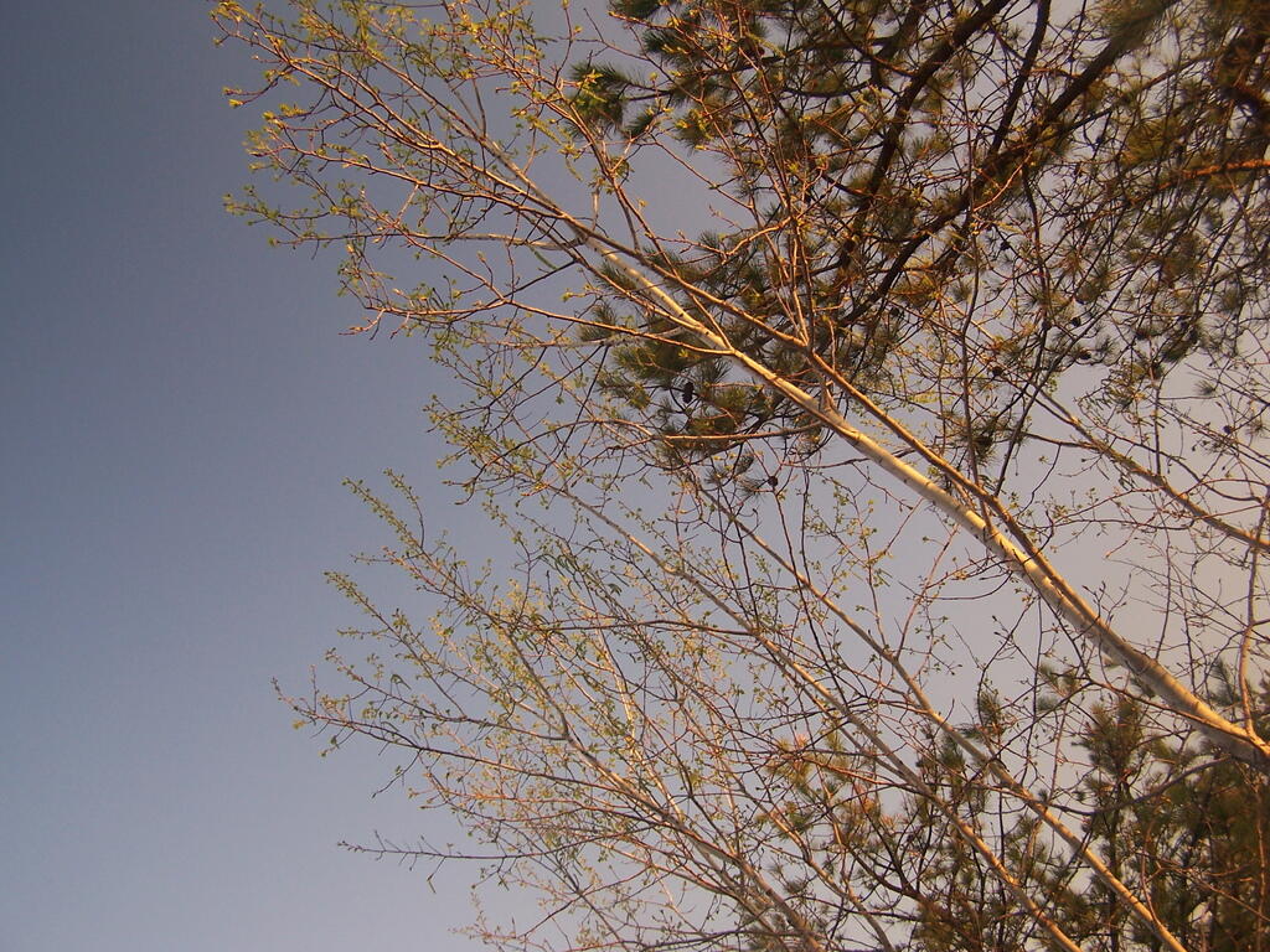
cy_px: 476
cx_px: 635
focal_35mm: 38
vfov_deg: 37.7
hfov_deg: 49.0
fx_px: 1394
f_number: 2.8
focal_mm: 6.3
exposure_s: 1/60
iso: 80
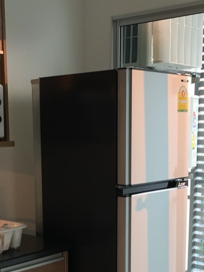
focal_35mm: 64
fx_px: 503
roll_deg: +0.6
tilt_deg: -10.0
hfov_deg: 22.9
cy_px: 222
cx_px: 73
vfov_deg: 29.5
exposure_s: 1/33
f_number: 2.2
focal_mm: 4.15
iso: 32
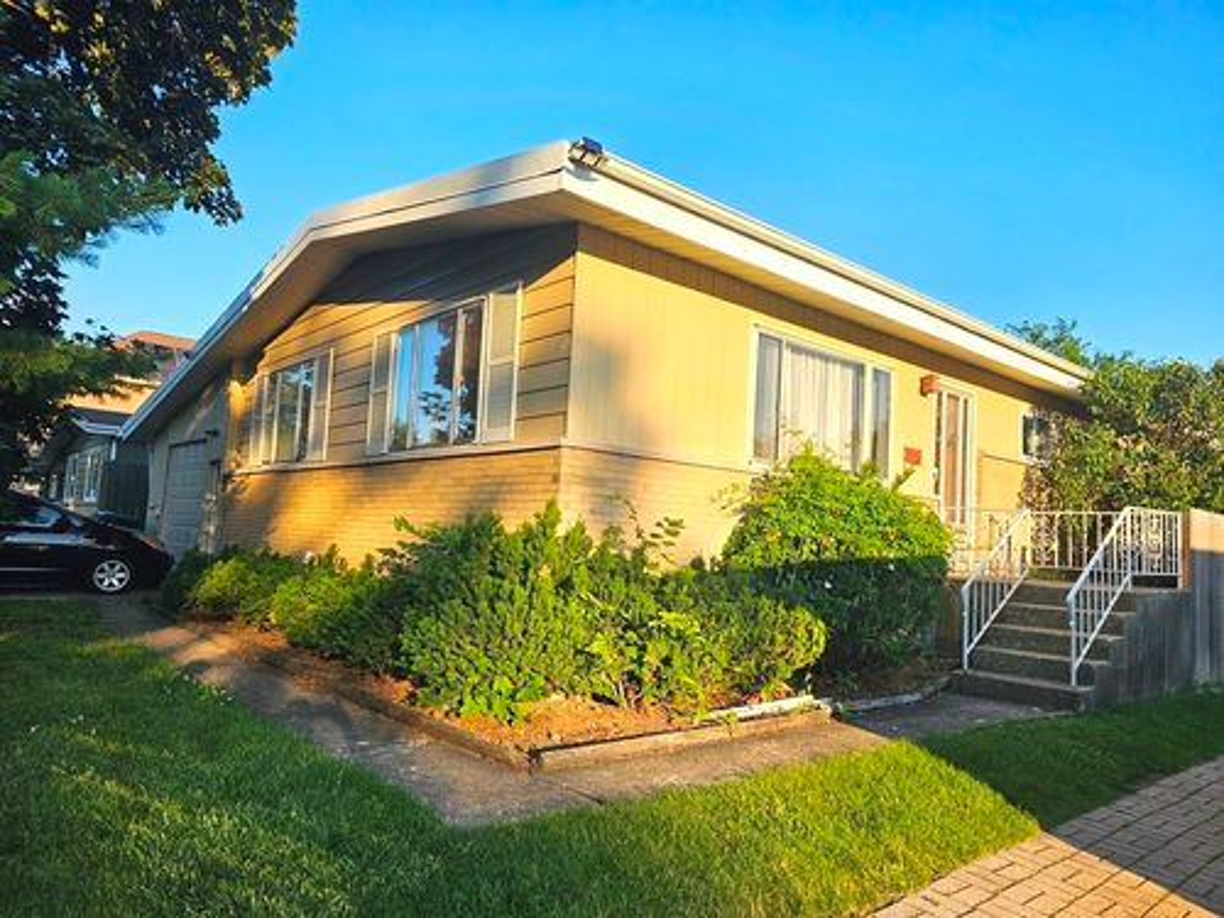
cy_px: 459
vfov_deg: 58.9
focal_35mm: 23
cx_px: 612
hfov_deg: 73.9
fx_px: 813
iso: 10
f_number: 1.7
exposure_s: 1/305
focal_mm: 6.3
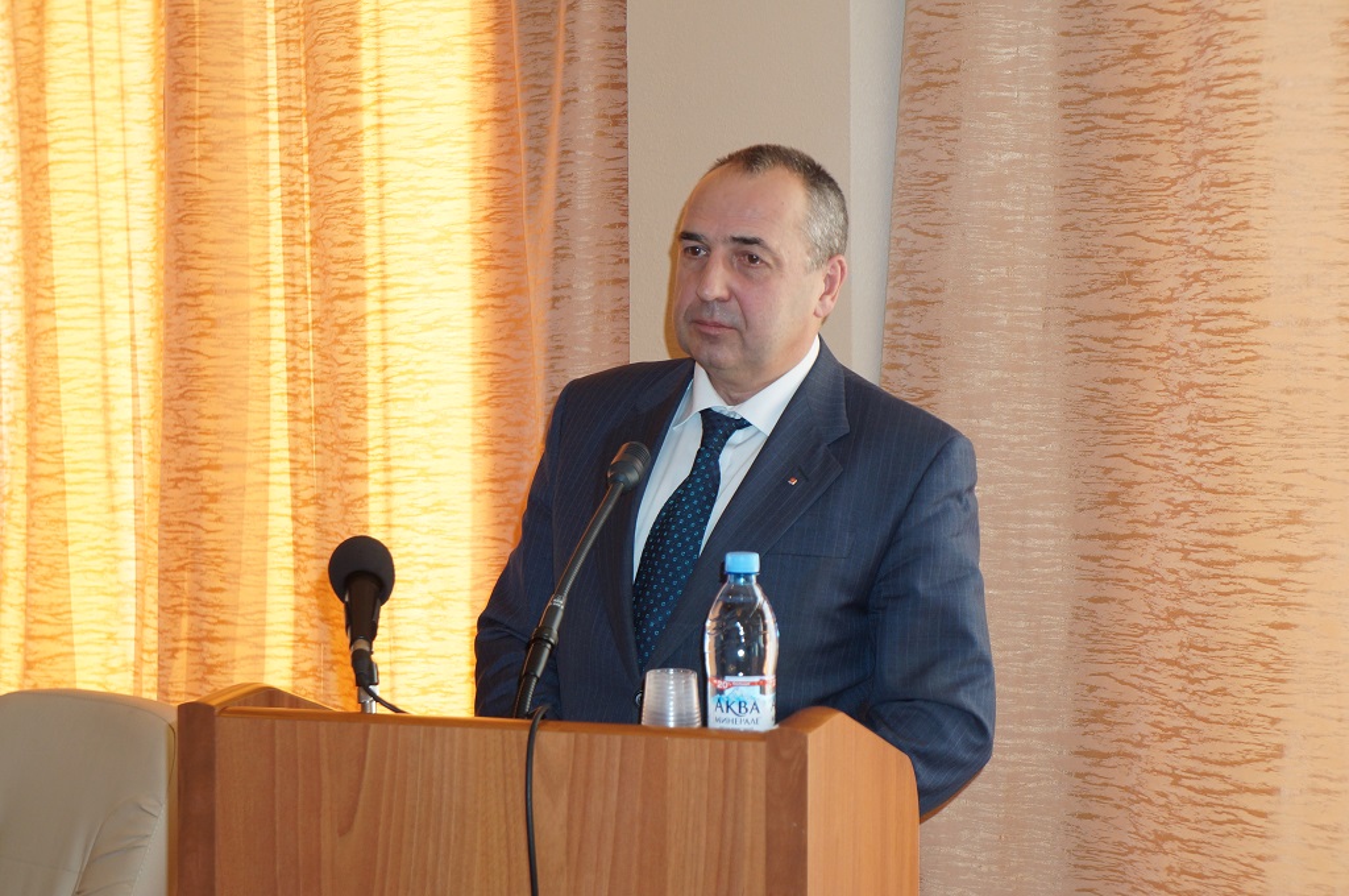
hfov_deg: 24.6
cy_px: 448
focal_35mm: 82
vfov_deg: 16.5
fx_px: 3088
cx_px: 674
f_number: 5.6
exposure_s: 1/160
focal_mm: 55
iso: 640
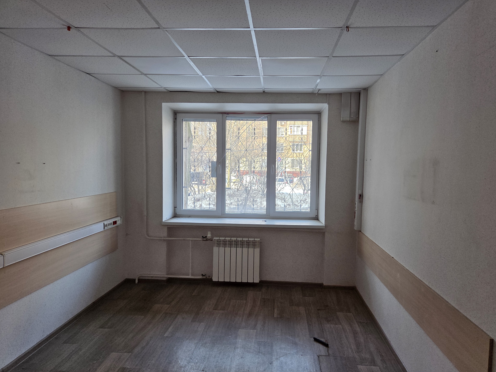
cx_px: 255
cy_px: 187
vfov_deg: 56.8
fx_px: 344
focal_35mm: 24
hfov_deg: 71.6
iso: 160
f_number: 1.8
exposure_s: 1/180
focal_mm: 5.4
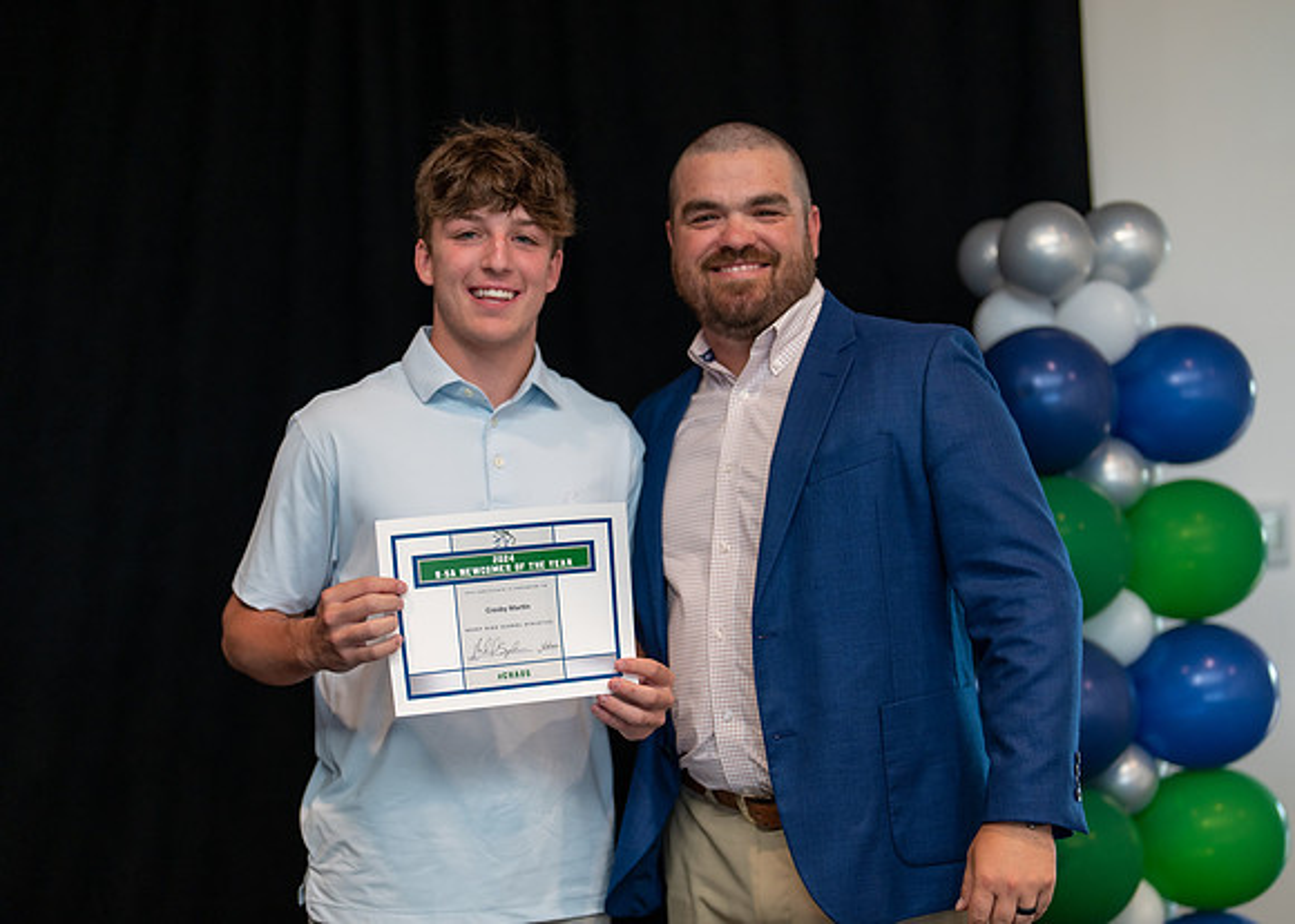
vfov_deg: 22.9
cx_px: 641
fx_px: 2282
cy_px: 532
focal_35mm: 62
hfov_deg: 31.7
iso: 200
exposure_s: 1/320
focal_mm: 50
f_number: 1.2
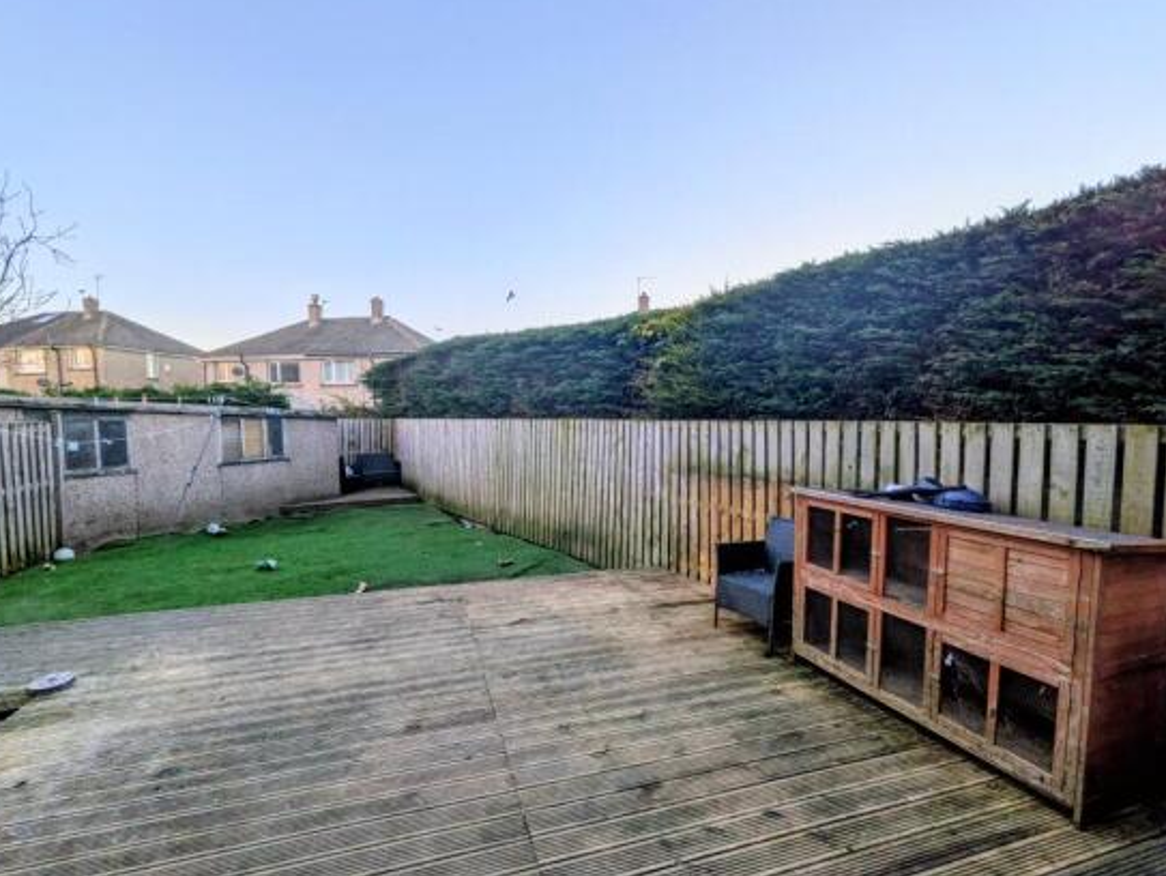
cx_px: 560
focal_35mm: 15
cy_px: 454
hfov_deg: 98.1
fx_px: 506
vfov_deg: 81.8
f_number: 2.2
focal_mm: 1.83
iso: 48
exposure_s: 1/145
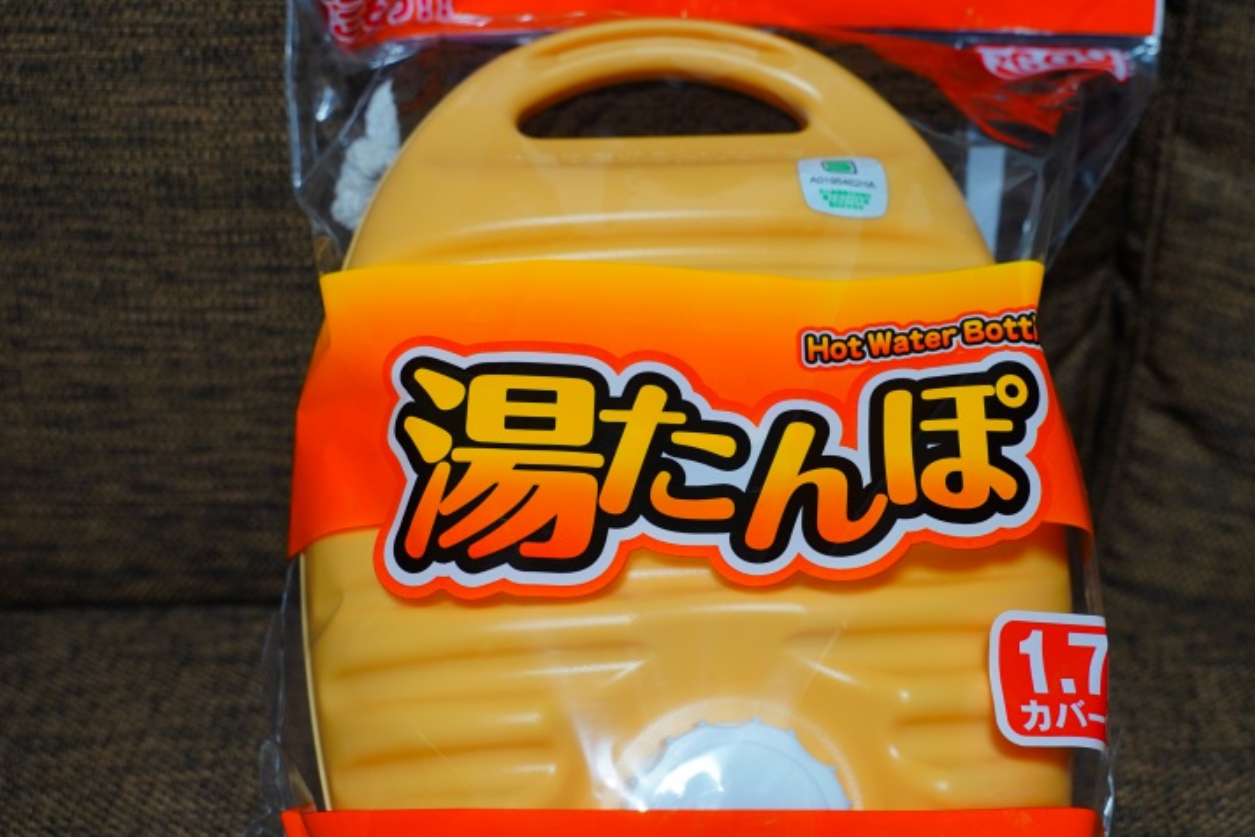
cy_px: 461
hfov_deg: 45.4
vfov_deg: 31.2
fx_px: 1499
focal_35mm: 43
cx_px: 688
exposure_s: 1/60
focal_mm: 30
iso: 500
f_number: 4.5
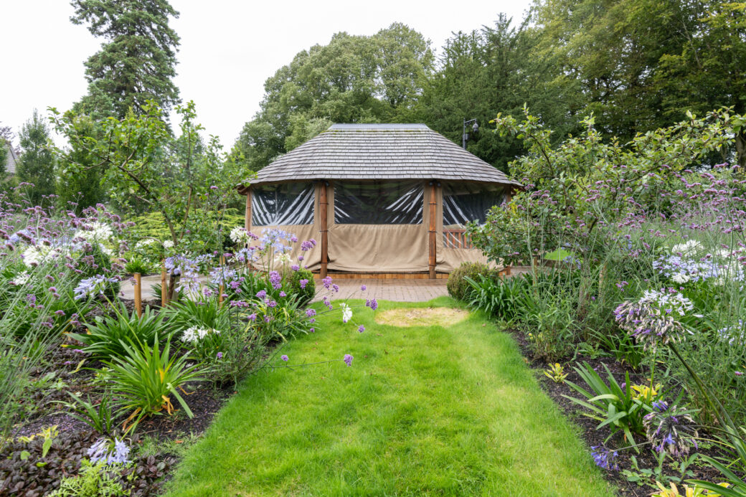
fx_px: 435
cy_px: 248
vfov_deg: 59.5
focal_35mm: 21
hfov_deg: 81.2
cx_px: 373
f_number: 8
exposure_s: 1/100
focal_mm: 21
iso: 200
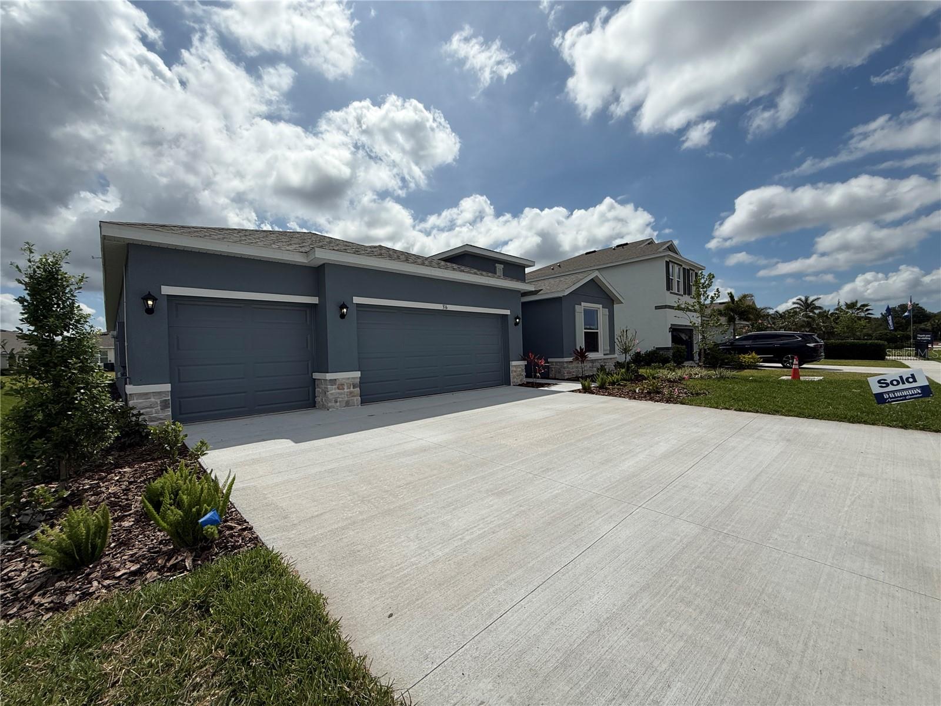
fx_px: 381
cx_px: 470
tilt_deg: +1.4
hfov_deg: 102.1
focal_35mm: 14
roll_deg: +0.9
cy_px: 353
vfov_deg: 85.7
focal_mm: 2.22
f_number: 2.2
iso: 50
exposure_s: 1/5618
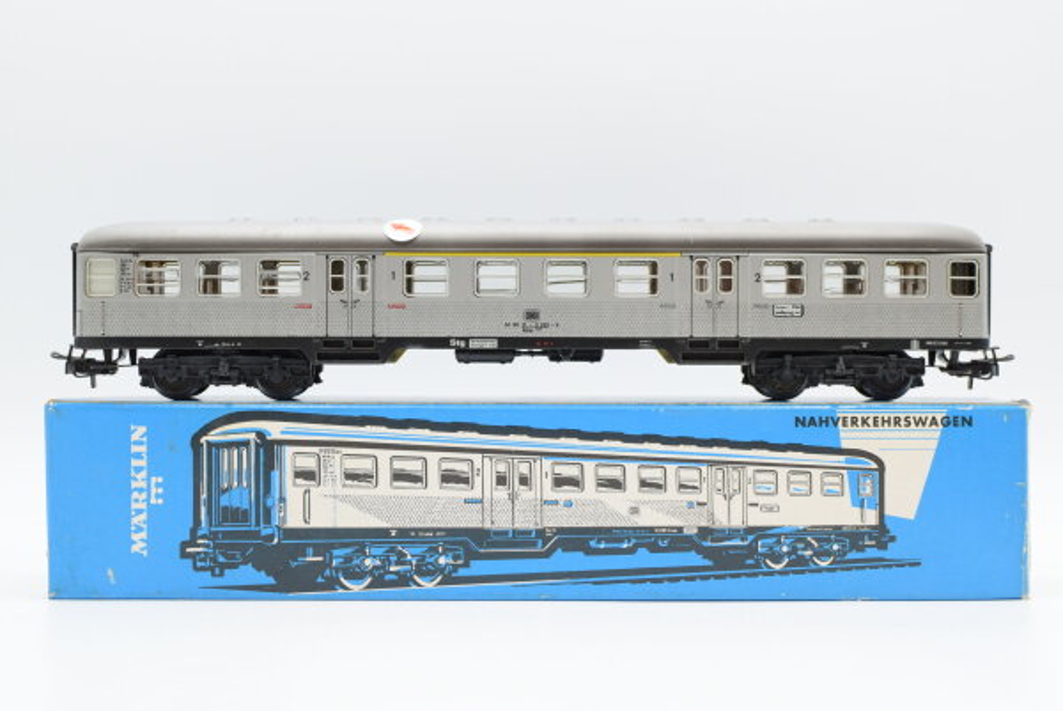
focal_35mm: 52
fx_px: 1551
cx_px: 532
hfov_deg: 37.8
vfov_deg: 25.8
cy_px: 356
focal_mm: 35
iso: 320
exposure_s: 1/125
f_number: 8
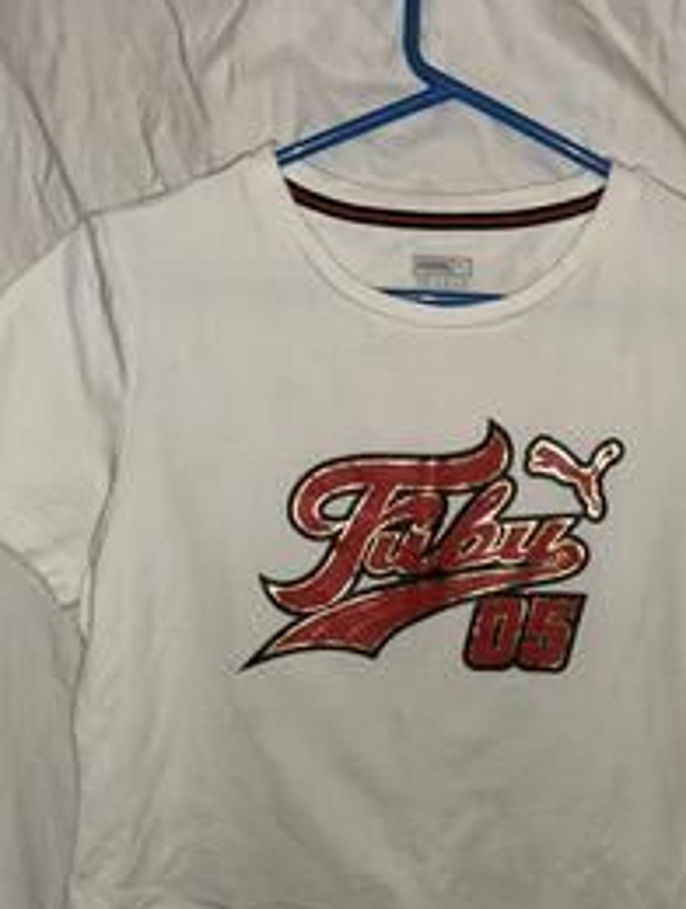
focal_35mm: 38
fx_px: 1001
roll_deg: -0.4
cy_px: 643
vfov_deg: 47.6
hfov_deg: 37.5
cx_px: 441
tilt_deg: -9.9
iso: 64
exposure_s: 1/17
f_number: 1.5
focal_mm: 5.7
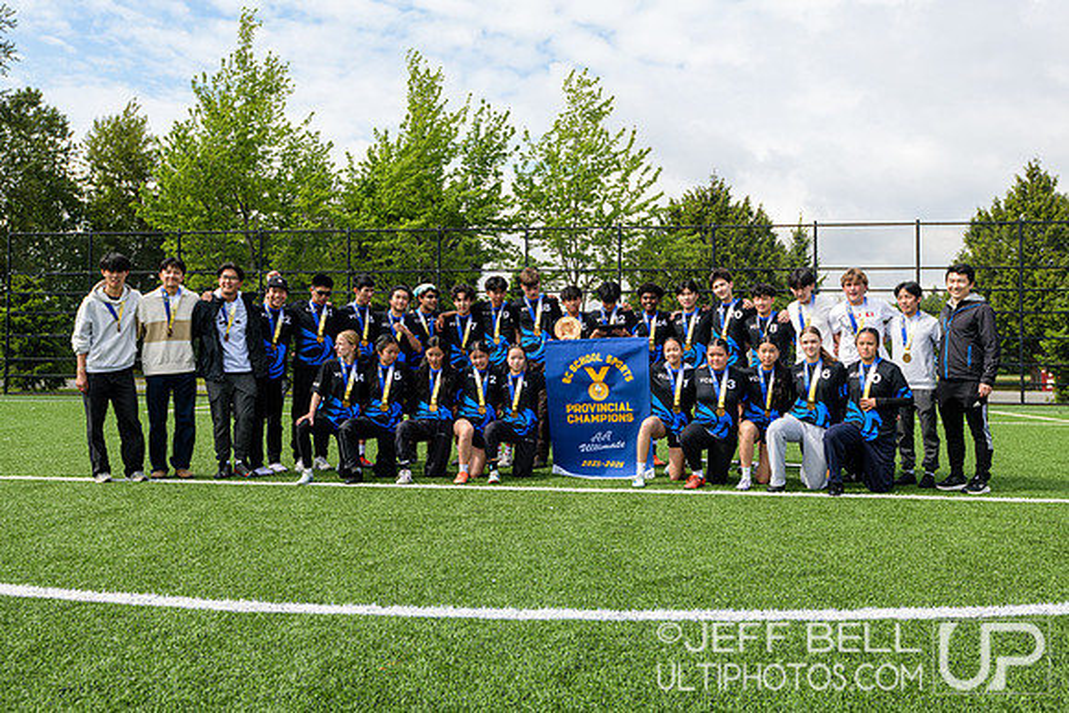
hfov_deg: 60.3
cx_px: 534
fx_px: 921
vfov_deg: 42.3
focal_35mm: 31
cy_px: 356
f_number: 5.6
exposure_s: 1/800
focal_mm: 31
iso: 280
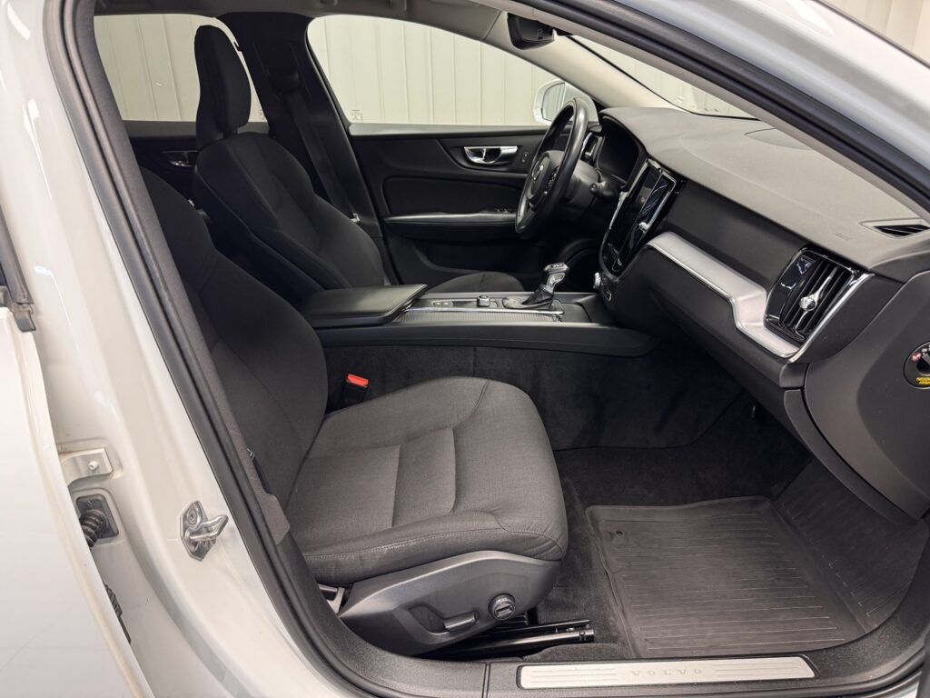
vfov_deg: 56.8
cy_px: 349
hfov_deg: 71.6
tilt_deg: -23.8
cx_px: 465
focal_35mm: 24
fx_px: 645
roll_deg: +1.3
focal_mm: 6.76
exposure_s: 1/42
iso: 250
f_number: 1.78
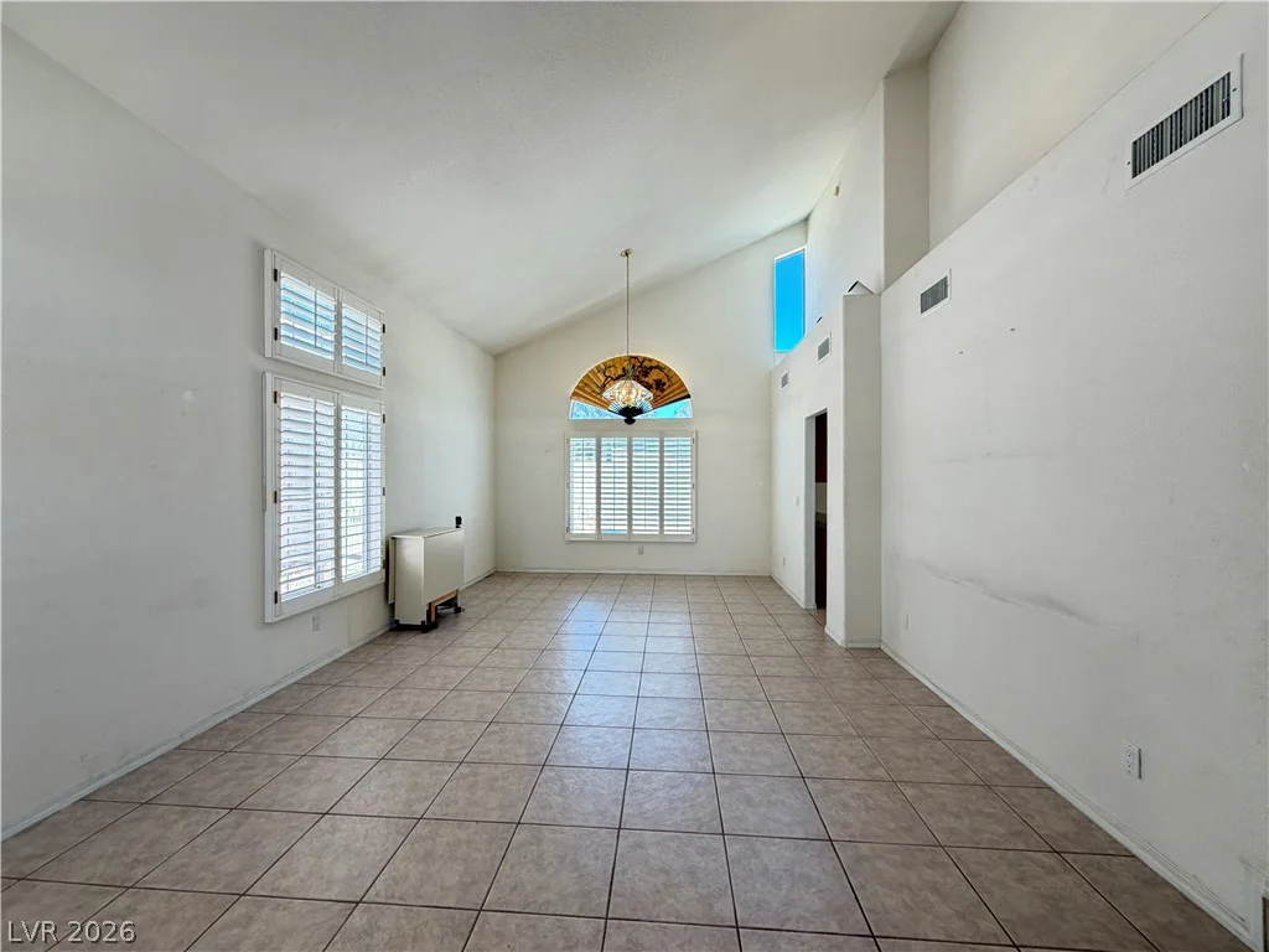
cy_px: 476
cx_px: 634
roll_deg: +0.3
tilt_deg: -0.5
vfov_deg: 85.7
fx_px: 513
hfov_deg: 102.1
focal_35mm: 14
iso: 200
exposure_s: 1/120
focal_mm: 2.22
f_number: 2.2
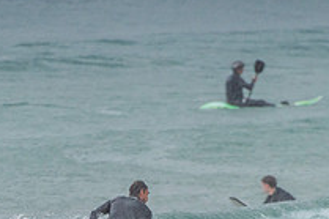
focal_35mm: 1389
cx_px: 157
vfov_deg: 1.0
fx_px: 12684
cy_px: 300
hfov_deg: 1.5
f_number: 5.6
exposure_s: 1/320
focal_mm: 500
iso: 900
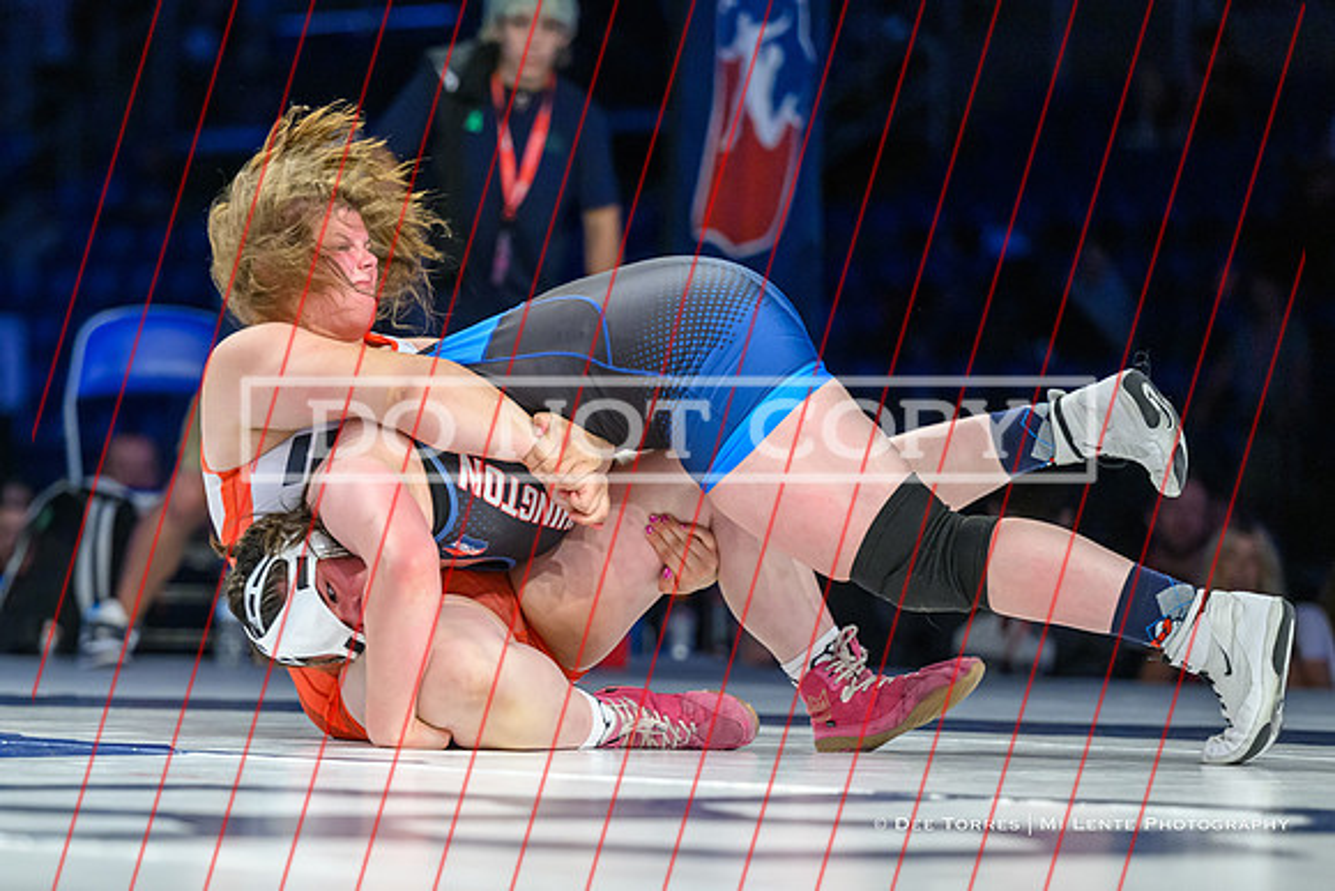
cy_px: 608
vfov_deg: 6.7
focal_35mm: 205
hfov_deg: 10.0
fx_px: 7596
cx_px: 417
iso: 2000
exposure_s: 1/800
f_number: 2.8
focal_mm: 140
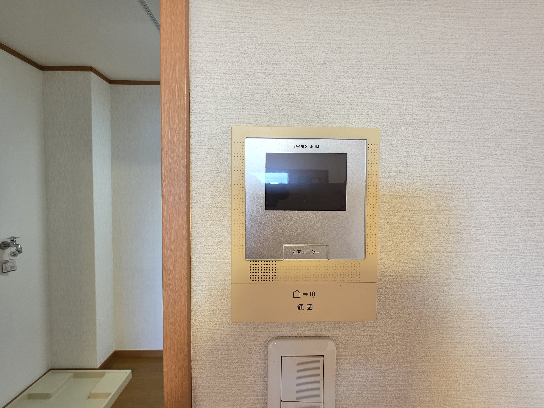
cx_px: 272
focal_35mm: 13
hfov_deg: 106.2
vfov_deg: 89.9
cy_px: 204
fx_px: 204
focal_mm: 2.2
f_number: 1.9
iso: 160
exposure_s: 1/60
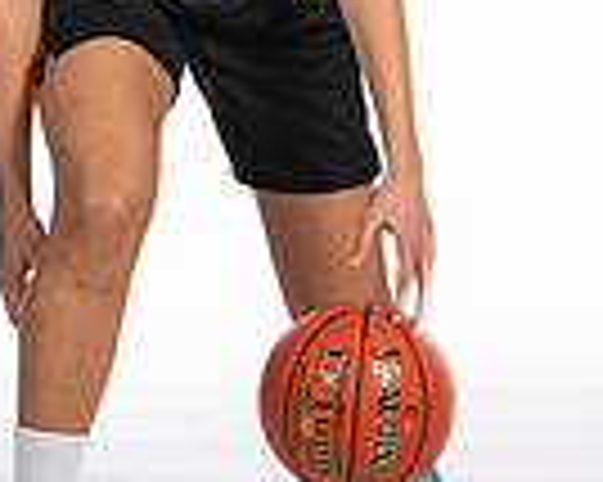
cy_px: -122
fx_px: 5903
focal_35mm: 331
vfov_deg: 4.7
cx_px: 248
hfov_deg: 5.8
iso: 100
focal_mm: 70
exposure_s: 1/100
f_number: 5.6
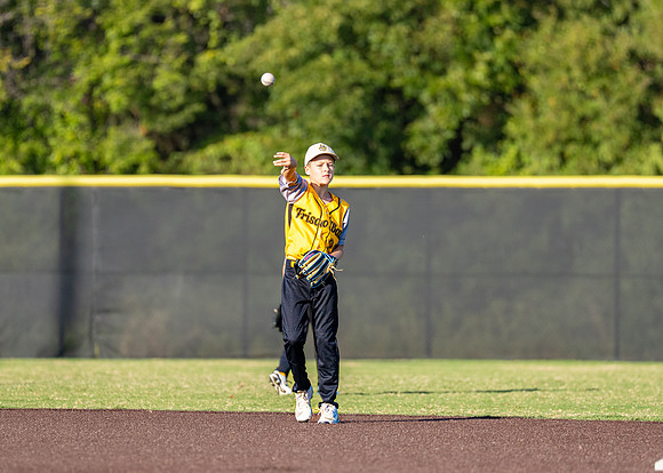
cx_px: 303
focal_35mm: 367
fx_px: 6903
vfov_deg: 3.9
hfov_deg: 5.5
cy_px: 221
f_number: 2.8
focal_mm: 200
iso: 320
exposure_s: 1/5000
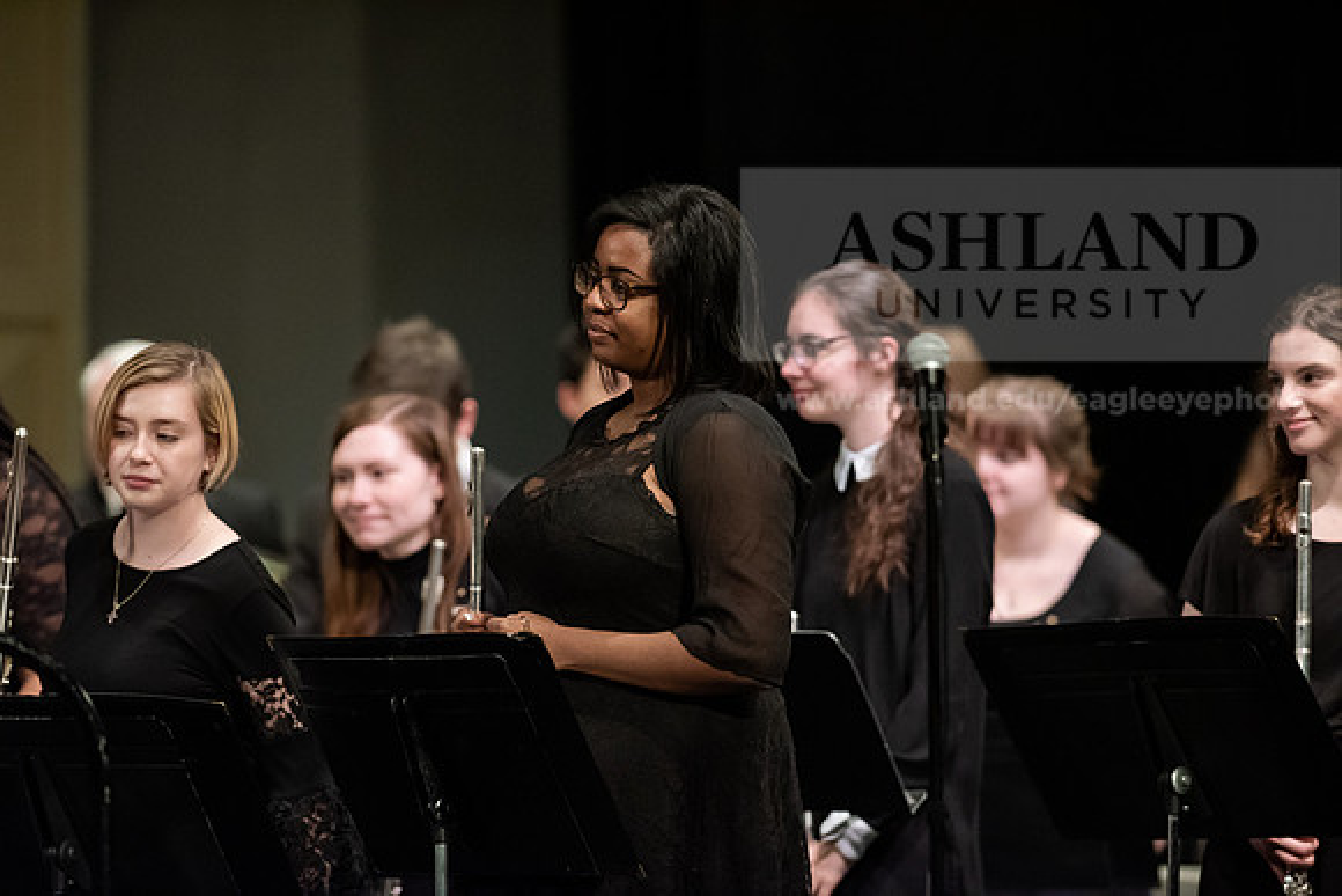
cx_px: 671
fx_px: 11185
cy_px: 448
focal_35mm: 300
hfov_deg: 6.9
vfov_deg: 4.6
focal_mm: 300
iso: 4000
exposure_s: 1/250
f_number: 4
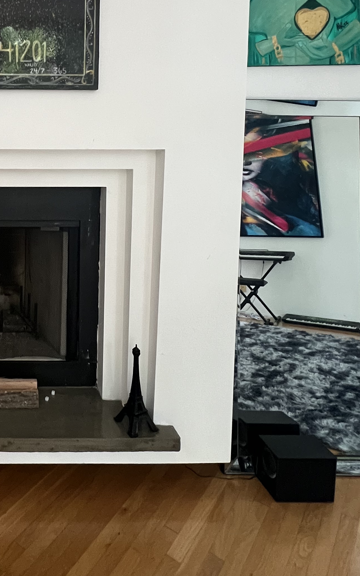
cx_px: -8
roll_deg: +0.1
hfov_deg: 39.9
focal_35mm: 27
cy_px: 162
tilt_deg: -4.6
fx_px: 424
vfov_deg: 65.3
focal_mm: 1.57
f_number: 1.8
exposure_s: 1/60
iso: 400
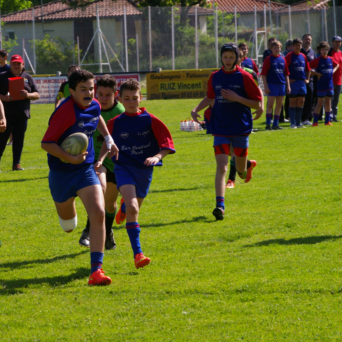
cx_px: 100
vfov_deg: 6.8
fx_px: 2857
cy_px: 171
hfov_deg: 6.8
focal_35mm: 256
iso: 400
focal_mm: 133
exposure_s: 1/500
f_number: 9.5
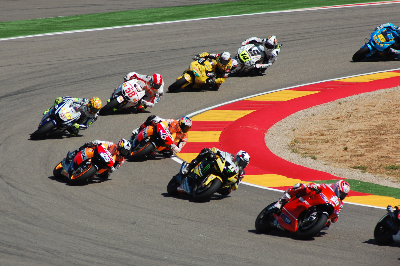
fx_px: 4996
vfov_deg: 3.0
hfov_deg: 4.6
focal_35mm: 450
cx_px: 200
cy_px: 133
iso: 200
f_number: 7.1
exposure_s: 1/800
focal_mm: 300
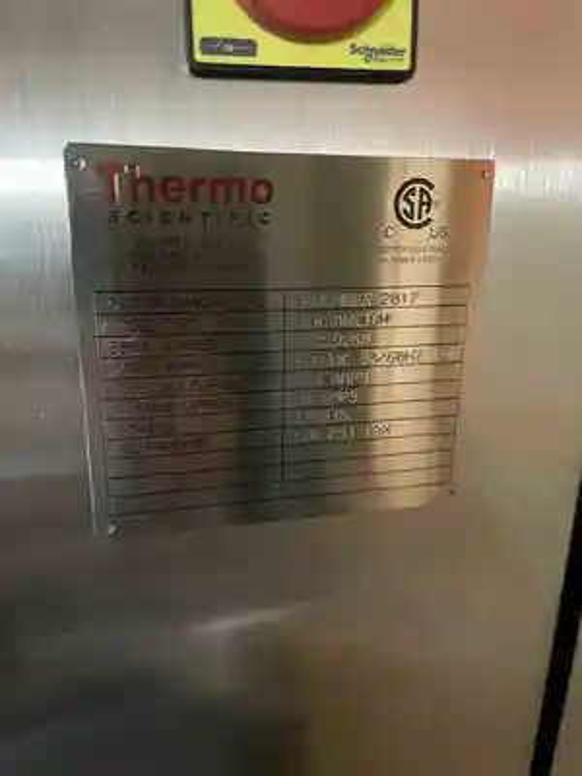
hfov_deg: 53.1
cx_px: 291
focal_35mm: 26
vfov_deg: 67.3
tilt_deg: -19.0
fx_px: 583
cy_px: 388
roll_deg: -0.6
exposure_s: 1/30
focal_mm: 4.2
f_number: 1.6
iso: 800
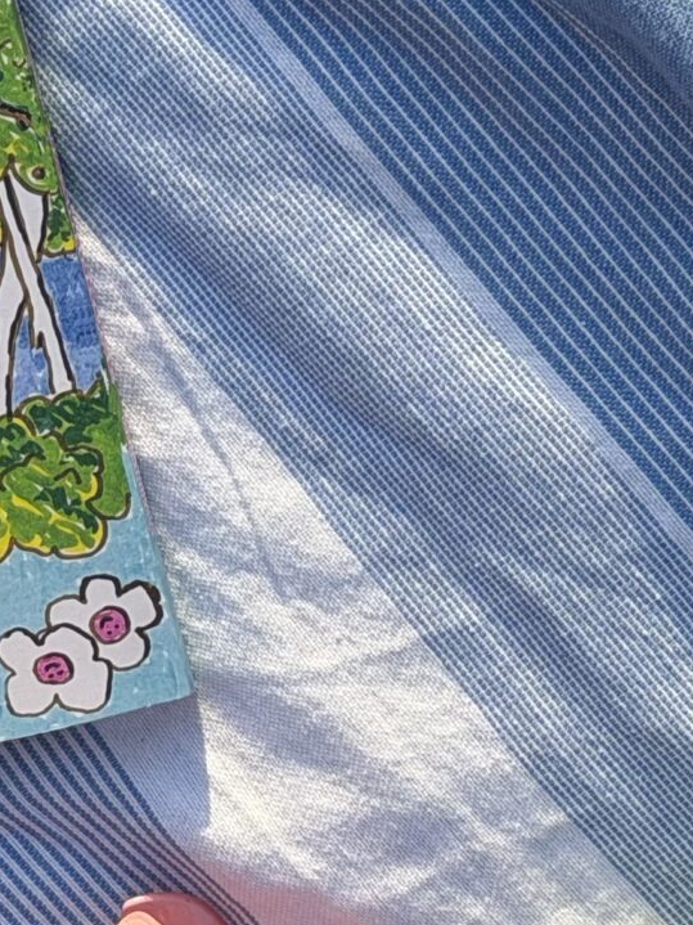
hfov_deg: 8.6
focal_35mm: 171
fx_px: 4566
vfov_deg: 11.5
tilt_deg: -71.9
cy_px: 780
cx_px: -73
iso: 64
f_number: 1.78
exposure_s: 1/1203
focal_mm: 6.76
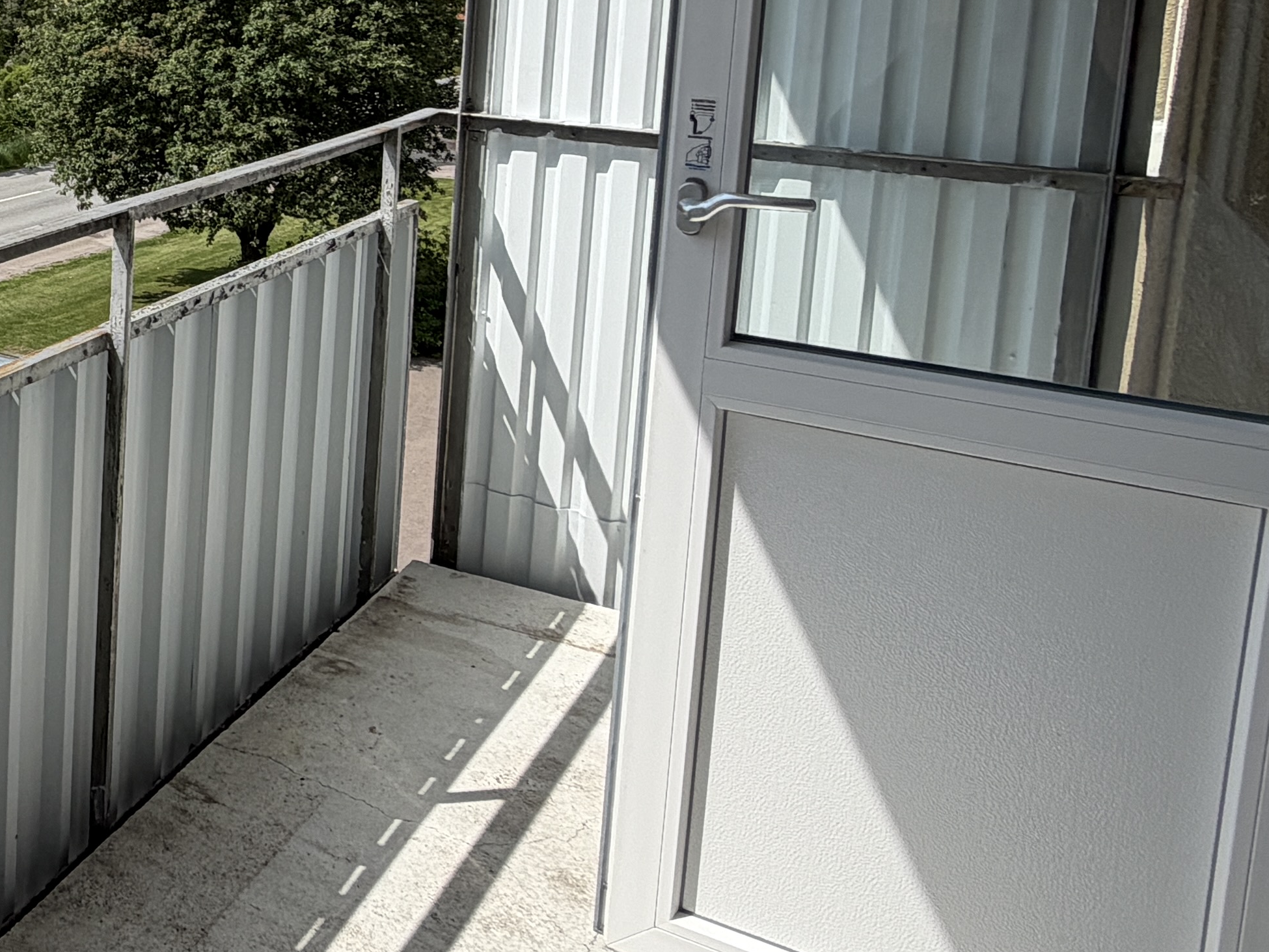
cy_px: 93
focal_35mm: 41
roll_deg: -0.2
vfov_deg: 33.3
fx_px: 1503
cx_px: -258
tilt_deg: -7.4
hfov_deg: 35.7
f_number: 2.2
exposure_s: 1/1399
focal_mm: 2.22
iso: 25
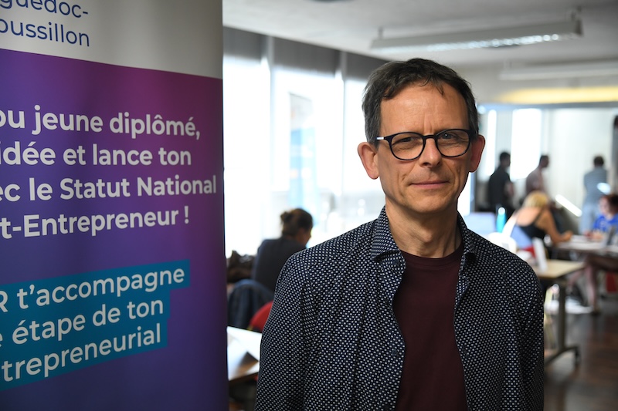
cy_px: 206
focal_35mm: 48
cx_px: 309
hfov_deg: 41.1
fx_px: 824
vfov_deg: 28.1
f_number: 4
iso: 1600
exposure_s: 1/200
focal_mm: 48
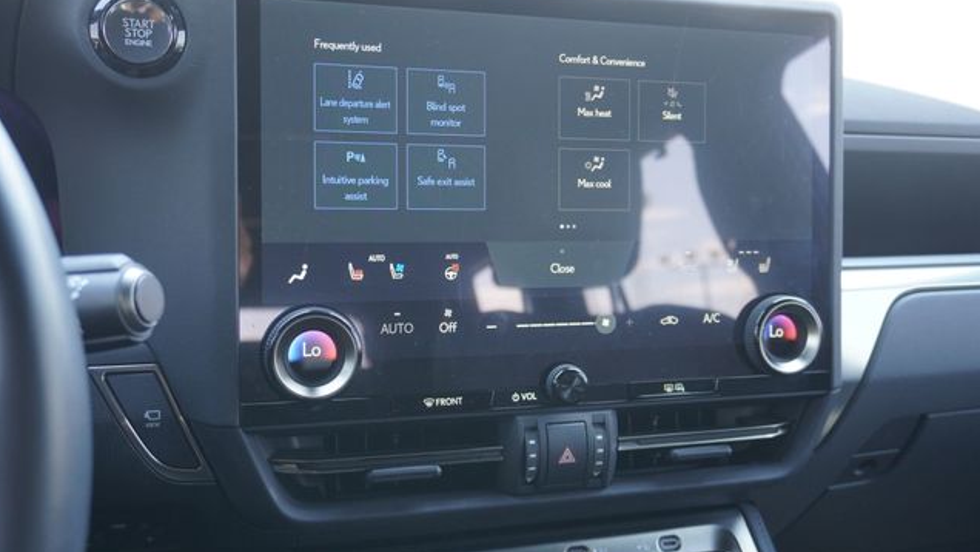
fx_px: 988
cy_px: 261
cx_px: 488
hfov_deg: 52.8
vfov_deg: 31.2
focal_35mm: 38
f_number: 4.5
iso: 640
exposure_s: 1/60
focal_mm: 24
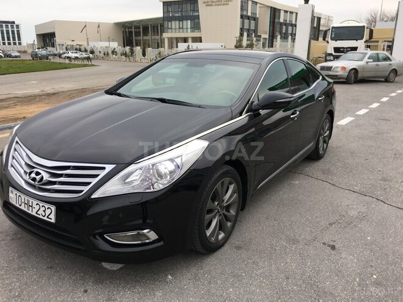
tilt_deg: -15.2
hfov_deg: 61.7
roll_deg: -0.8
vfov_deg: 48.2
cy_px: 151
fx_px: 338
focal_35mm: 29
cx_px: 202
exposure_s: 1/463
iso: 25
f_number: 2.2
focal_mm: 4.15
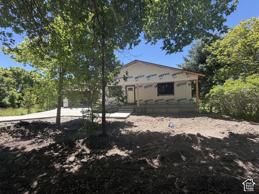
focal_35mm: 14
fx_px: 105
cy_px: 97
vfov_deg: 85.7
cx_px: 130
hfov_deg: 102.1
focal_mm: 2.22
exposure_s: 1/502
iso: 64
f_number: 2.2
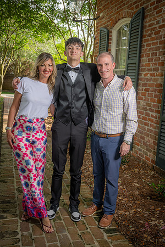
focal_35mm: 38
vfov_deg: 50.7
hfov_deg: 35.1
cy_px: 124
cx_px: 82
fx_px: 261
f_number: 5.6
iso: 100
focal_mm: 38
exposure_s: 1/160
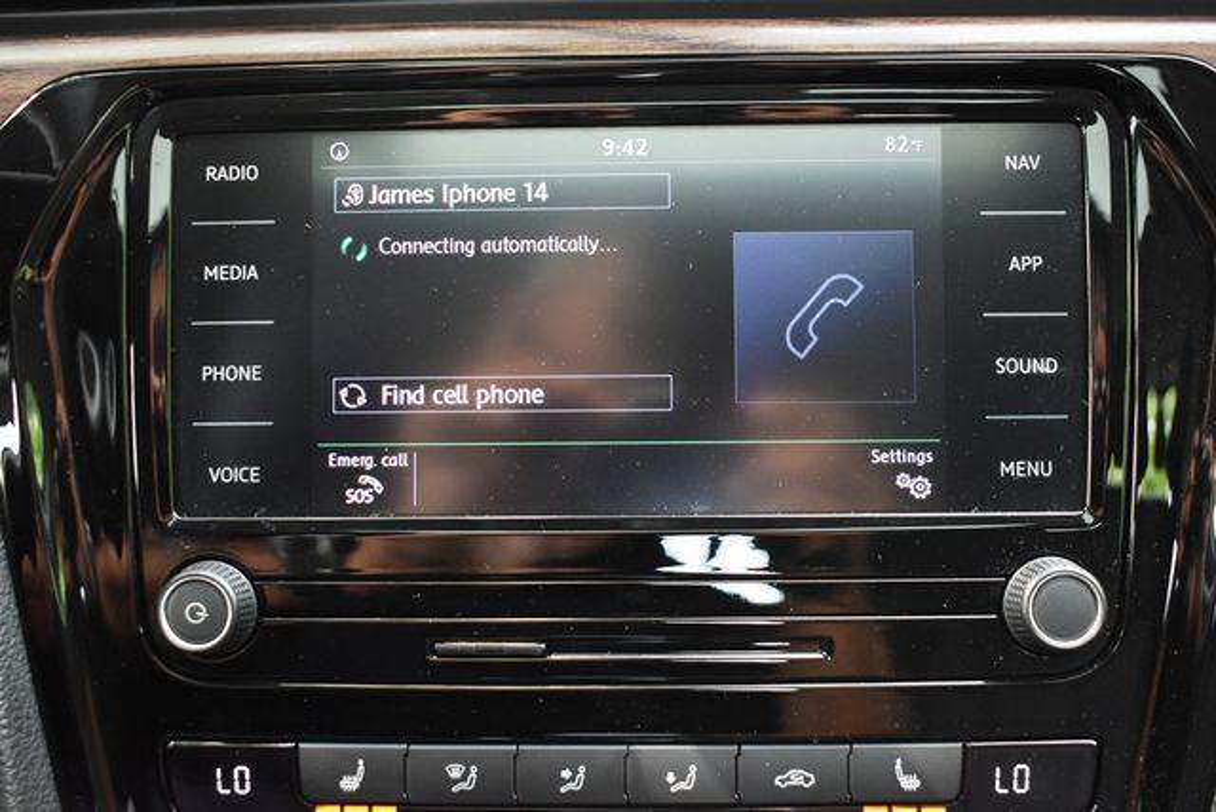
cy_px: 406
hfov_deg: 49.5
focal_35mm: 39
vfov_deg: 34.2
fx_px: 1318
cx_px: 608
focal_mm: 26
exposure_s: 1/125
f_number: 4
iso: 1250
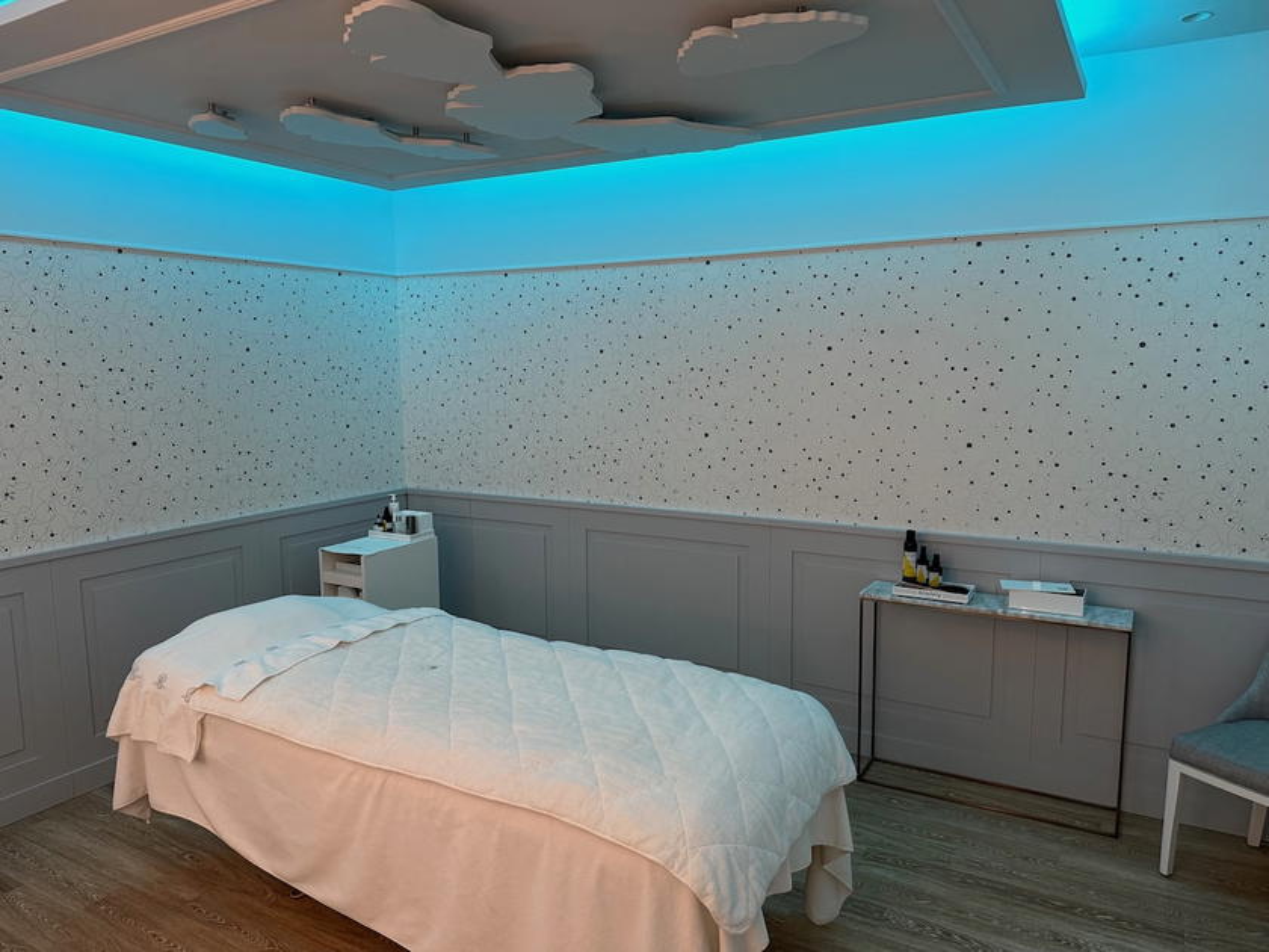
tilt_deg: -7.1
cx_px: 634
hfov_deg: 71.6
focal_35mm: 24
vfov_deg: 56.8
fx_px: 880
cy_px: 476
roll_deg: +1.5
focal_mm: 6.76
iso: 320
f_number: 1.78
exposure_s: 1/59
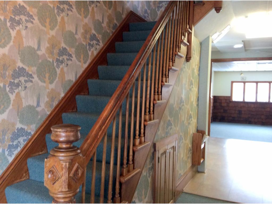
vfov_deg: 44.2
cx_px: 136
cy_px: 102
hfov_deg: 56.8
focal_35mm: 32
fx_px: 251
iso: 80
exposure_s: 1/24
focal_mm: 3.3
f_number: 2.4
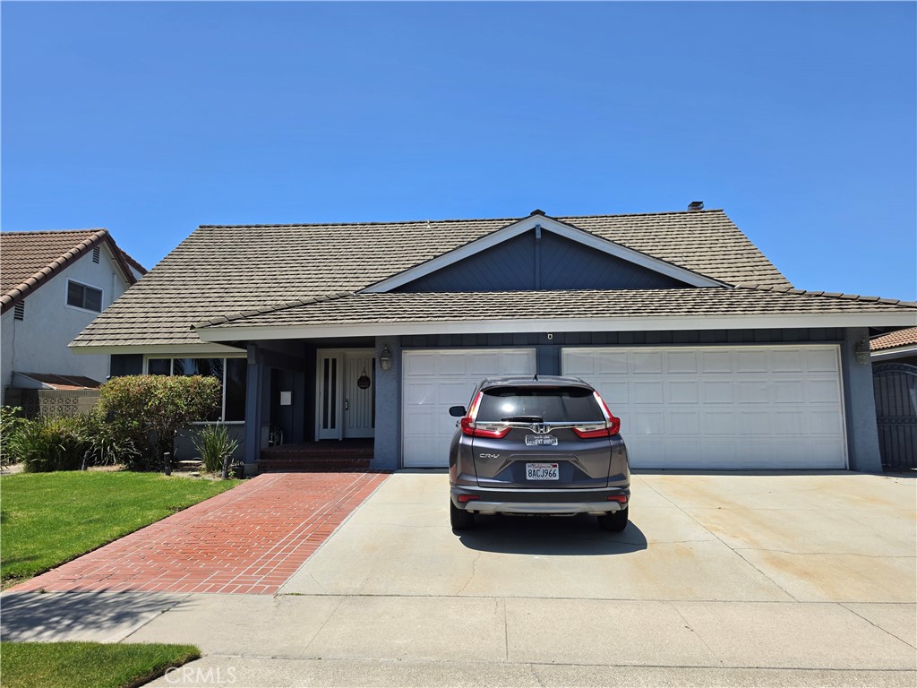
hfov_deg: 73.9
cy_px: 344
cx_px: 458
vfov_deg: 58.9
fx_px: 609
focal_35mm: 23
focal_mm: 6.5
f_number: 1.4
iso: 64
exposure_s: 1/7939
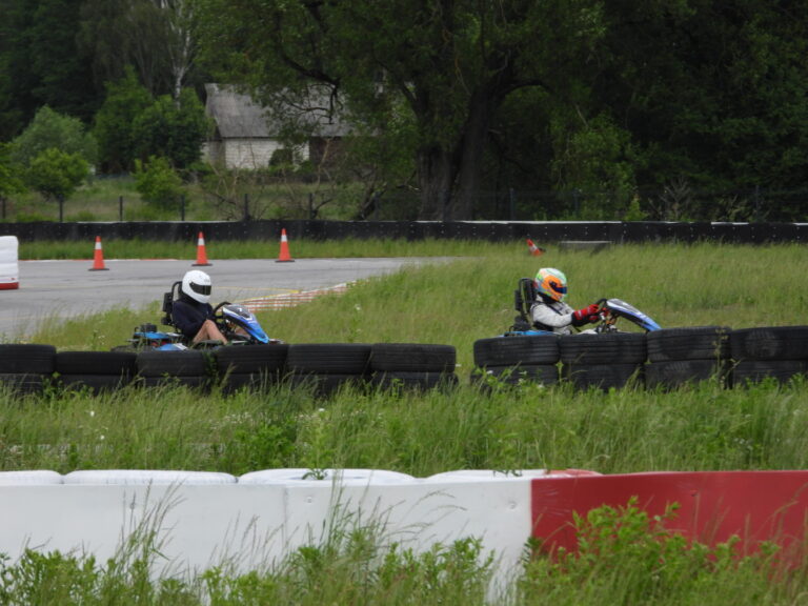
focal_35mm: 345
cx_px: 404
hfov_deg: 5.7
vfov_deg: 4.3
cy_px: 303
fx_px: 8053
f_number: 4.5
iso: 100
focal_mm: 62.1
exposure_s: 1/400
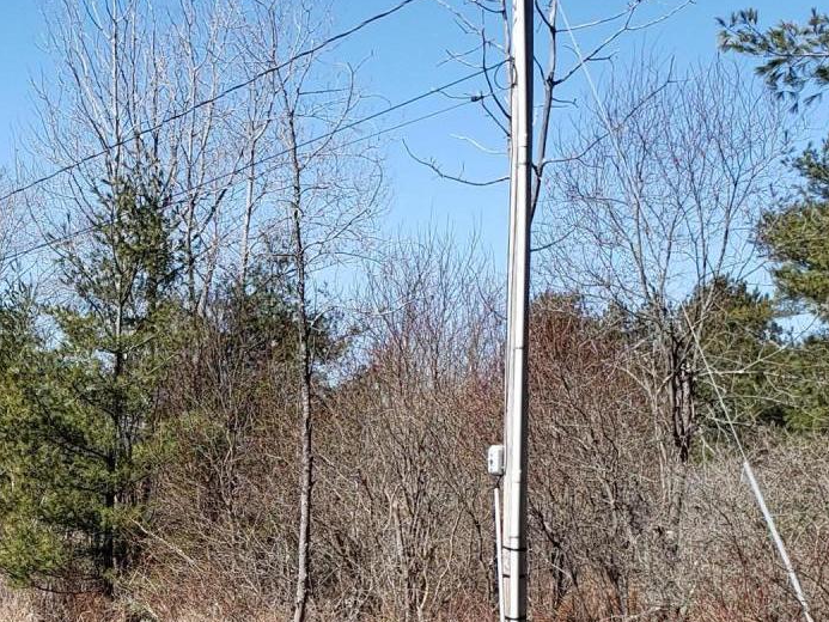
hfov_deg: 24.8
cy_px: 711
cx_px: 7
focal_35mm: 75
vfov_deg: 18.8
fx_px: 1796
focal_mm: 4.3
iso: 50
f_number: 2.4
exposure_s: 1/1073
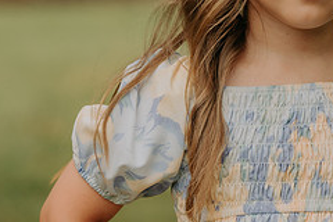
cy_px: 1
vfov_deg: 3.7
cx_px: 251
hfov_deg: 5.6
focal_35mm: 369
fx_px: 3413
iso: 200
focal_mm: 102
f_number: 2.8
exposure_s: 1/400
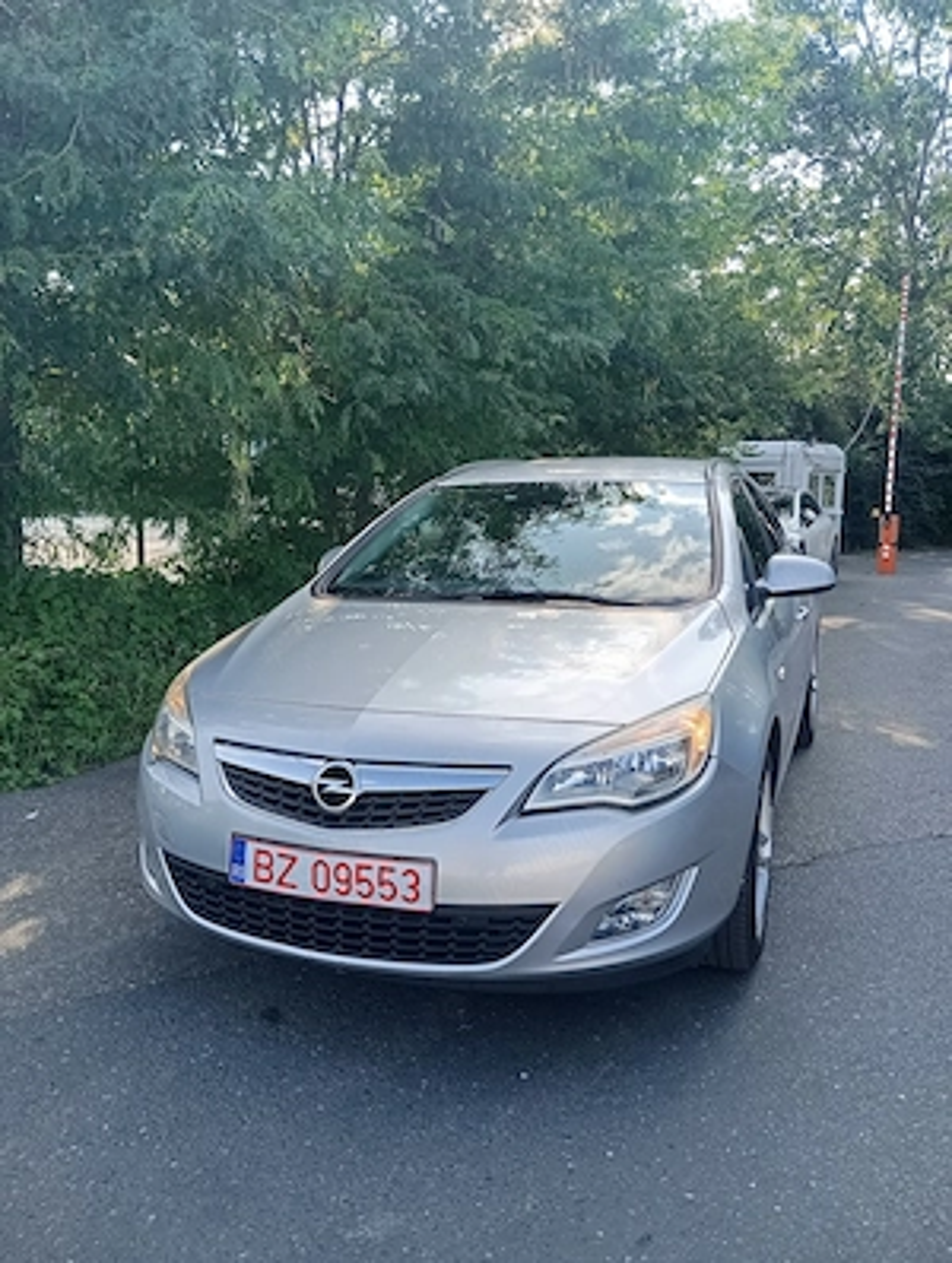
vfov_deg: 63.4
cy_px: 632
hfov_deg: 49.9
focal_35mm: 28
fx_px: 1023
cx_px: 476
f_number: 1.8
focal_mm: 4.22
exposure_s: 1/136
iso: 107
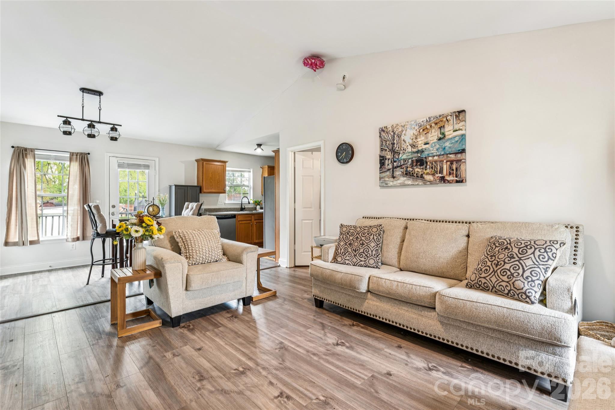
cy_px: 205
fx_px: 282
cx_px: 308
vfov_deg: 72.0
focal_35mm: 16
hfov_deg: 95.0
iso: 100
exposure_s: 1/1.67
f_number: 9
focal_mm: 16.5
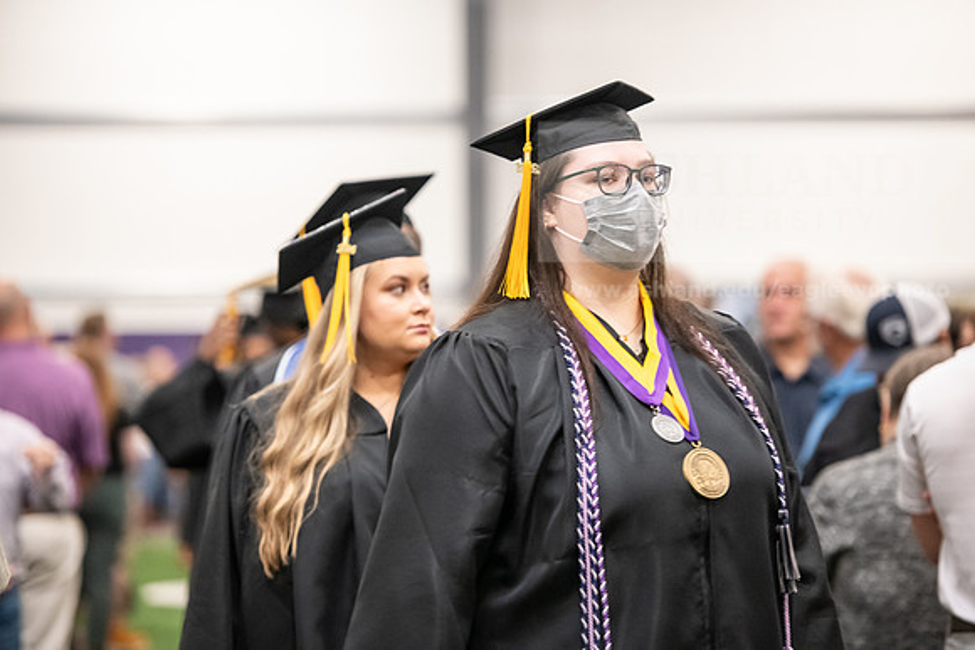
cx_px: 488
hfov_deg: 13.7
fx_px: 4063
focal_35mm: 150
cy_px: 325
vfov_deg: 9.2
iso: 3200
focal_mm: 150
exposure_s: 1/200
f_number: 3.2
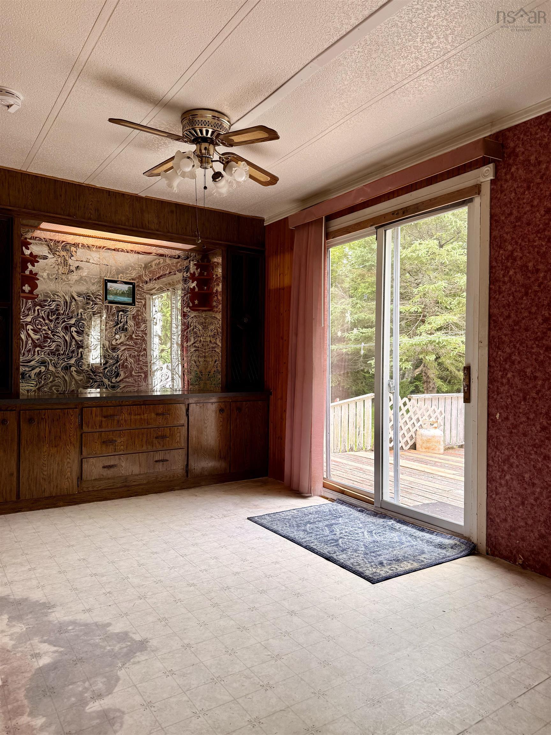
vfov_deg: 71.6
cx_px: 276
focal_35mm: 24
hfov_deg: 56.8
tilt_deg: -0.1
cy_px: 368
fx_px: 509
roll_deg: -1.2
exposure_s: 1/213
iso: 80
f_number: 1.78
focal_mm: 6.76
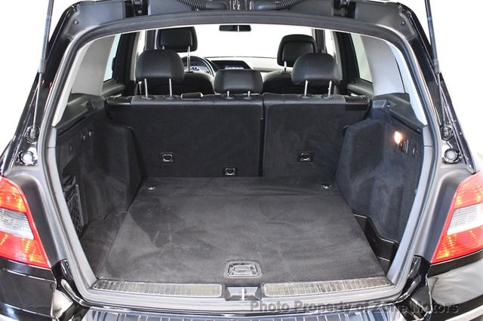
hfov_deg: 55.8
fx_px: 456
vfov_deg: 38.8
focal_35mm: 34
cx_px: 242
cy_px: 160
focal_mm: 23
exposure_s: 1/60
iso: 8000
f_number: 3.8
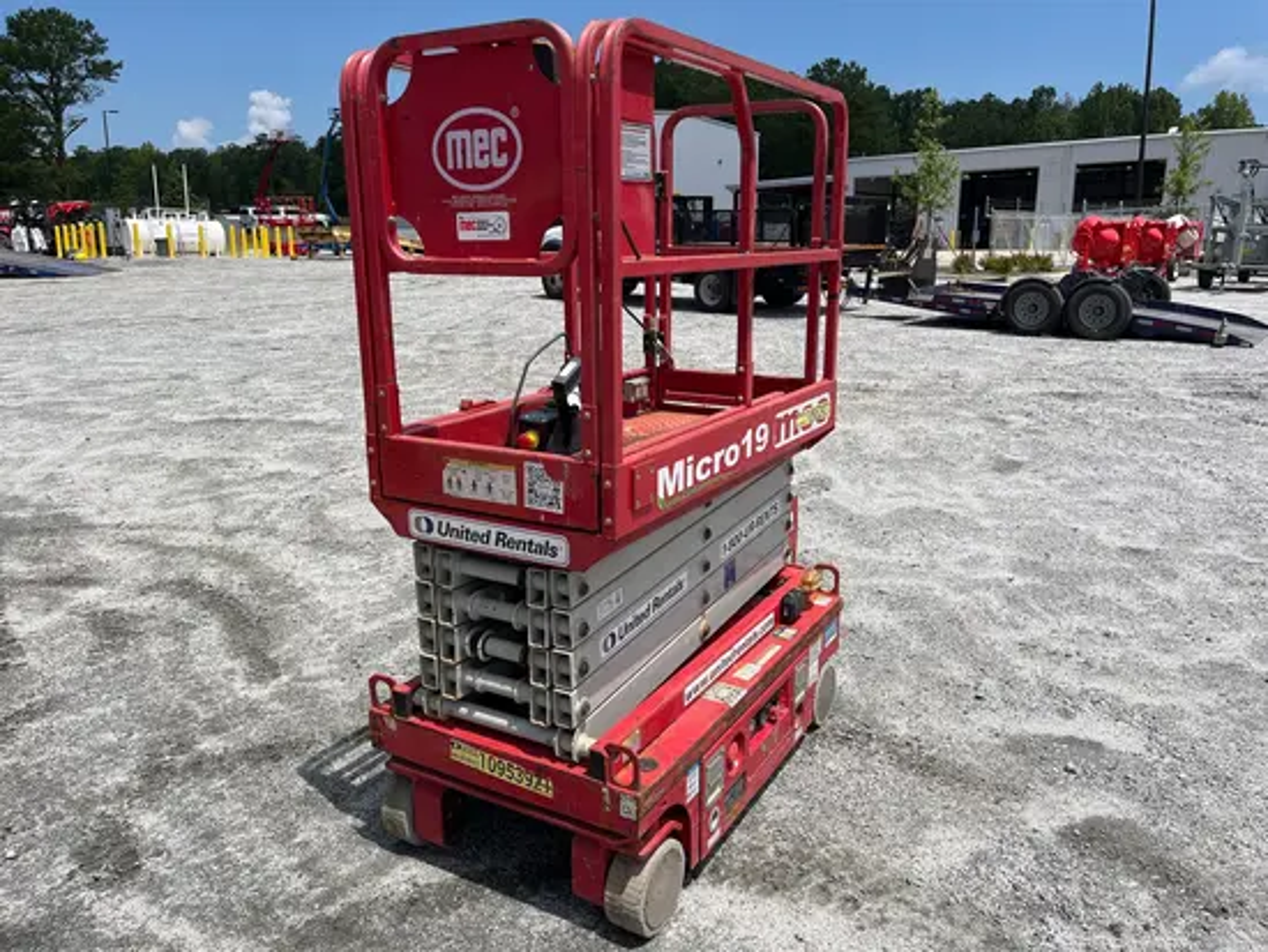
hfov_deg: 67.3
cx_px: 634
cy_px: 476
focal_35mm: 26
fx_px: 953
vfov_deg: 53.1
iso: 50
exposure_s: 1/5319
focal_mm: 5.1
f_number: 1.6
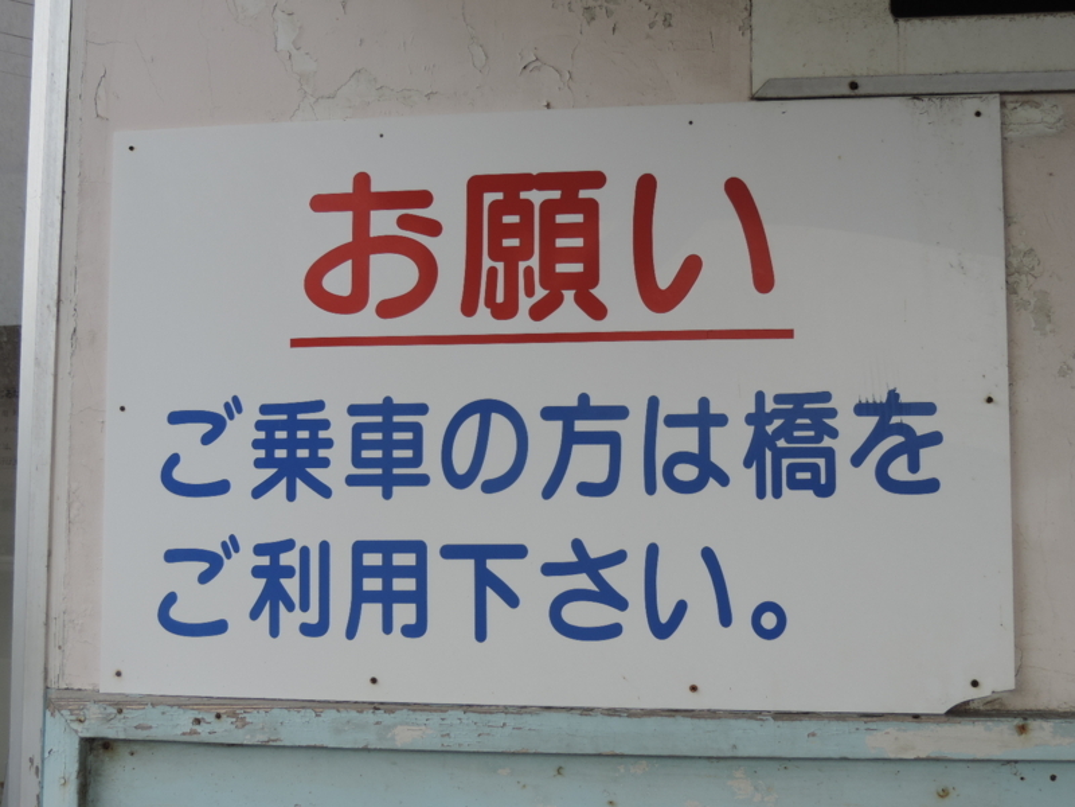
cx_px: 538
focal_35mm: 47
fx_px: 1460
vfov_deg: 30.9
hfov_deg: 40.4
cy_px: 404
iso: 80
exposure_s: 1/250
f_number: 3.5
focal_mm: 8.3
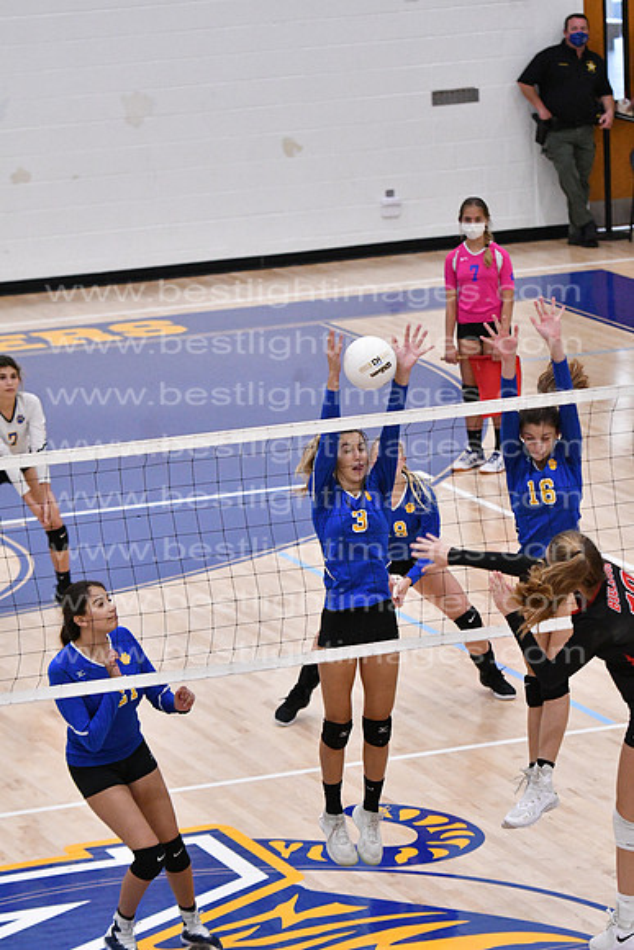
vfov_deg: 11.2
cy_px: 475
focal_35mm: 183
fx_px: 4831
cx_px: 317
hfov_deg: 7.5
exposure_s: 1/1250
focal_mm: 122
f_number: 3.2
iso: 6400
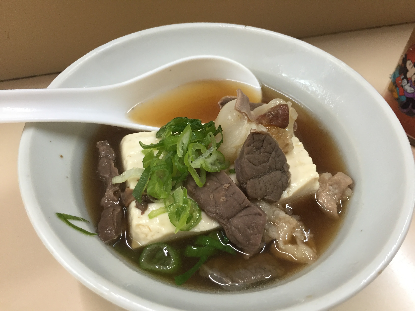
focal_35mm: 29
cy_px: 156
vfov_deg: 48.2
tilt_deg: -52.1
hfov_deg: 61.7
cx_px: 208
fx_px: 348
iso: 125
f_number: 2.2
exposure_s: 1/30
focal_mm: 4.15
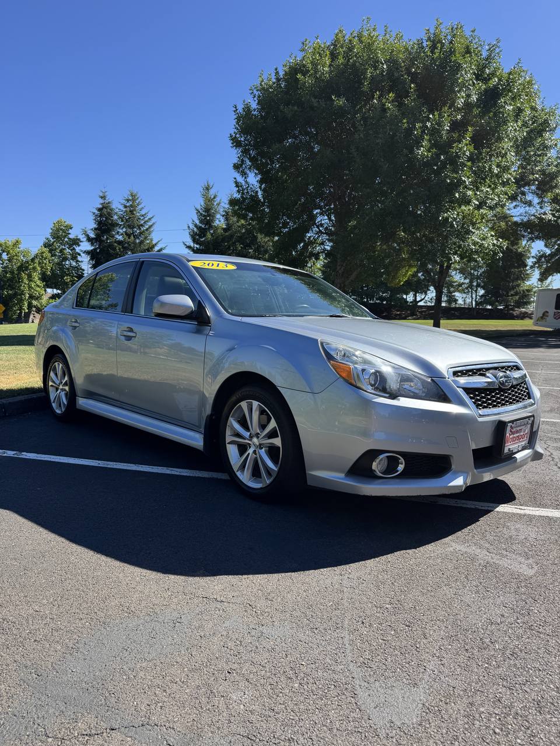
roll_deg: +0.1
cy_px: 373
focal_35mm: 24
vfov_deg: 71.6
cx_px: 280
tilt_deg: -6.6
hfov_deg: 56.8
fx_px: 518
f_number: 1.78
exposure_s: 1/1923
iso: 80
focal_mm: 6.76
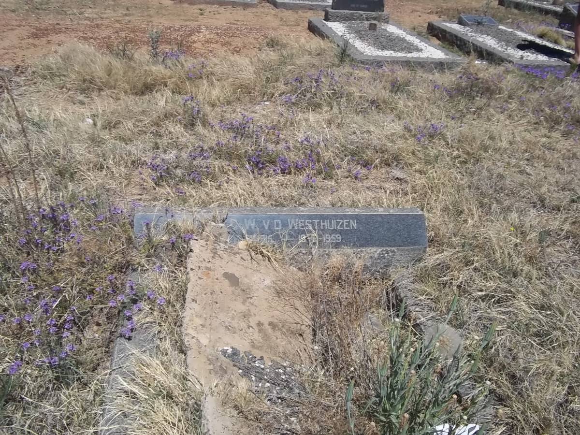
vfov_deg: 44.2
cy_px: 218
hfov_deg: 56.8
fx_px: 536
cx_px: 290
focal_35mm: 32
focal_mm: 5.7
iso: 80
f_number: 5.5
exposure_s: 1/800
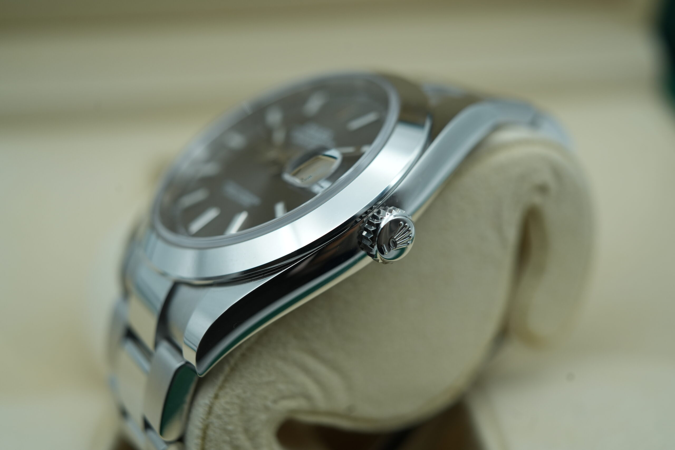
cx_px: 338
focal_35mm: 35
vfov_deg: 37.9
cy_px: 225
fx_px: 656
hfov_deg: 54.4
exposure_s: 1/250
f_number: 5
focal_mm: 35
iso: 400
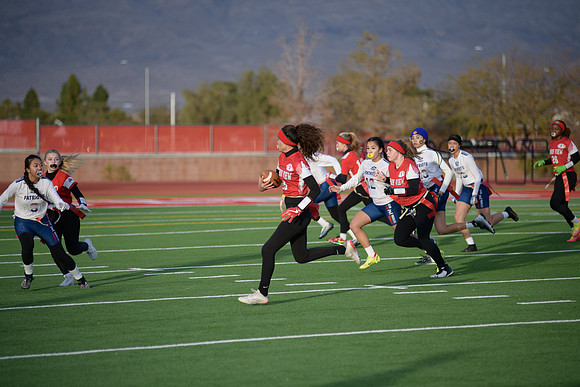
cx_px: 290
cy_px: 194
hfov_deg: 12.4
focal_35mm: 165
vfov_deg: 8.3
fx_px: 2659
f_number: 2.8
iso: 640
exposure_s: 1/4000
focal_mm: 165
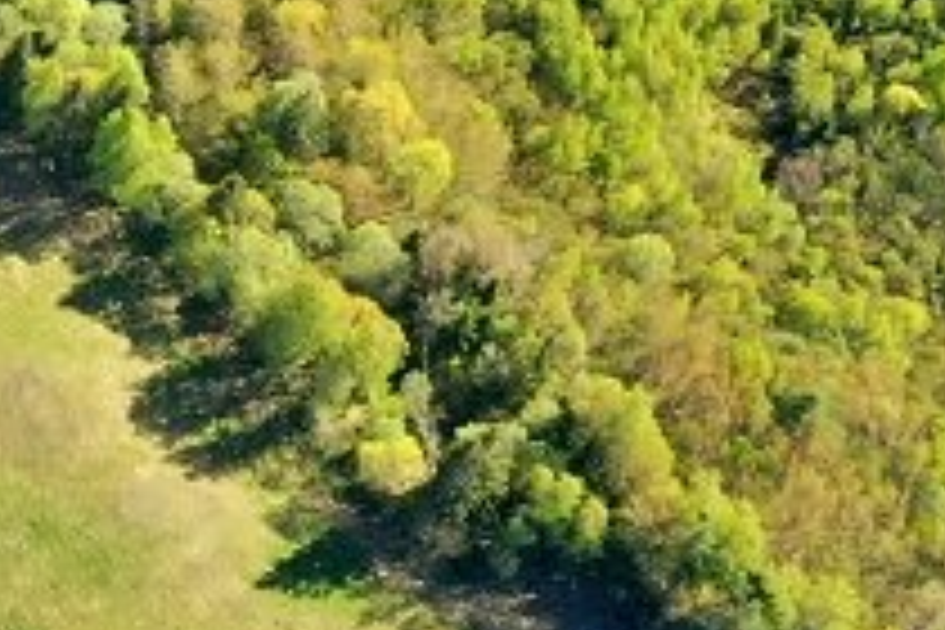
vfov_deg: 11.4
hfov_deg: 15.4
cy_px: -490
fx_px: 2940
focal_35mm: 112
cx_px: -819
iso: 400
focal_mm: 10.26
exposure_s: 1/120
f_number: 11
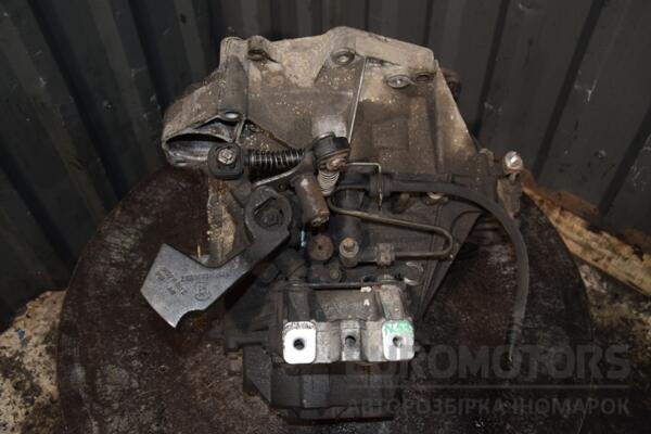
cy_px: 217
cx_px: 326
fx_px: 651
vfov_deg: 36.9
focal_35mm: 36
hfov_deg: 53.1
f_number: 5
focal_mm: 24
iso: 800
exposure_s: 1/60
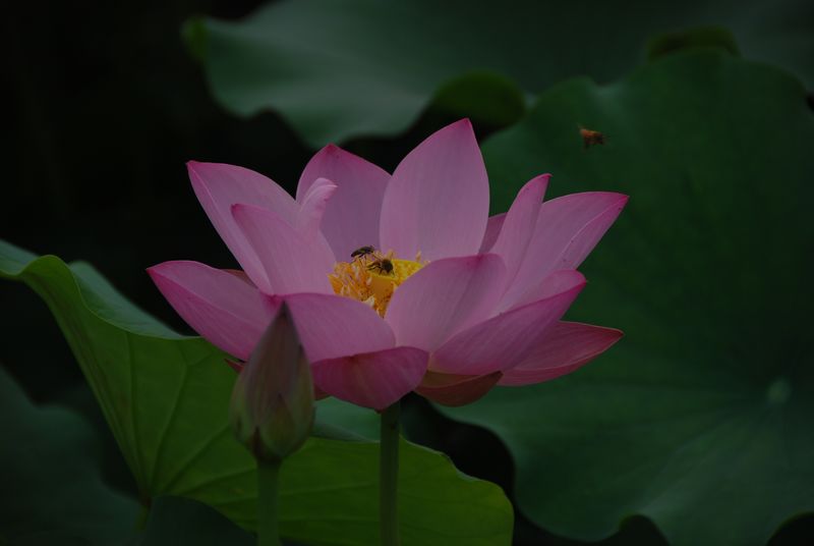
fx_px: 6793
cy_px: 273
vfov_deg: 4.6
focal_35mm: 300
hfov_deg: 6.9
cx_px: 407
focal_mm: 200
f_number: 5.6
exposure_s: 1/400
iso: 100
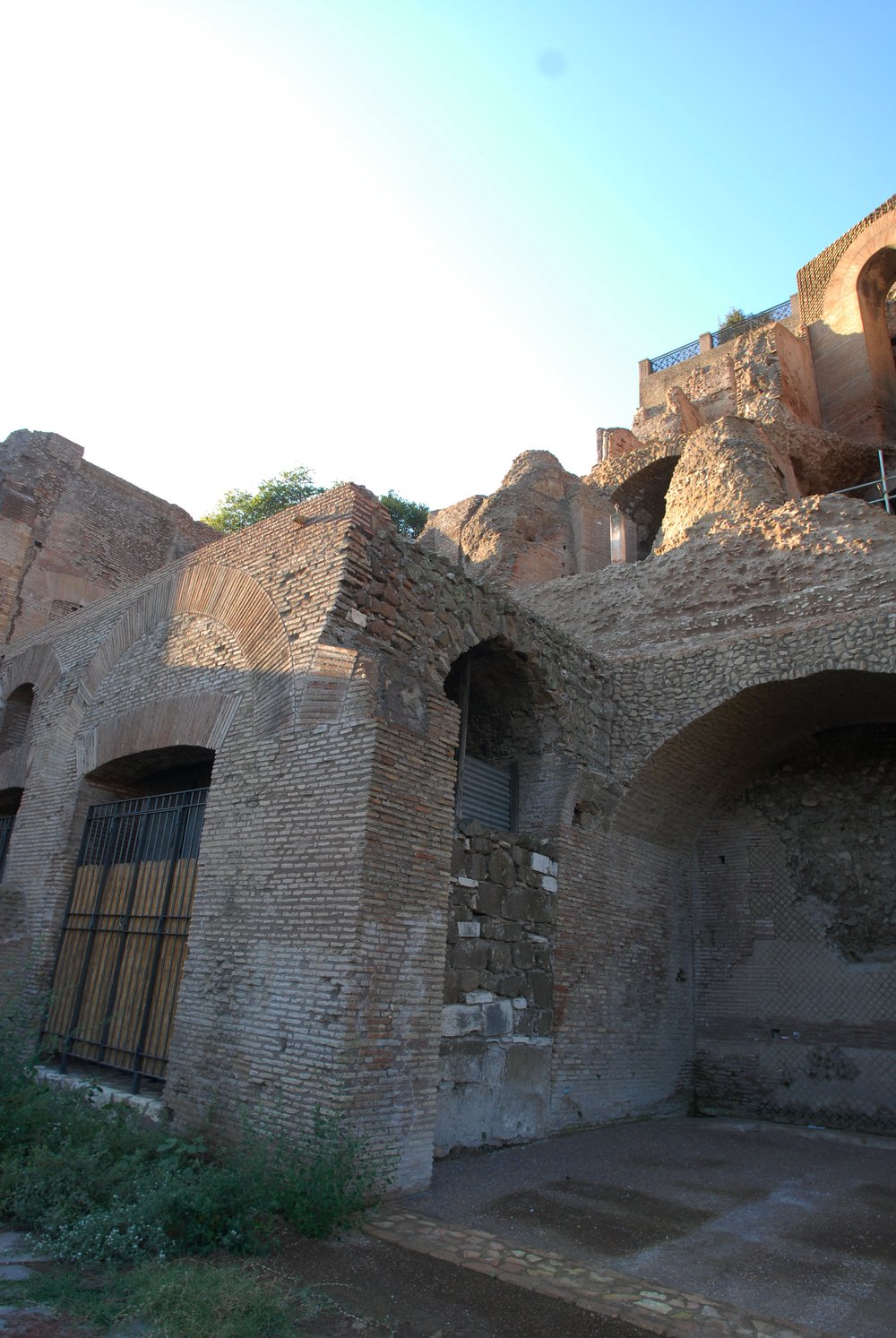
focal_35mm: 21
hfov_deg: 59.7
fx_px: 781
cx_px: 448
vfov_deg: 81.1
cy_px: 669
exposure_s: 1/100
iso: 200
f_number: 5
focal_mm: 14
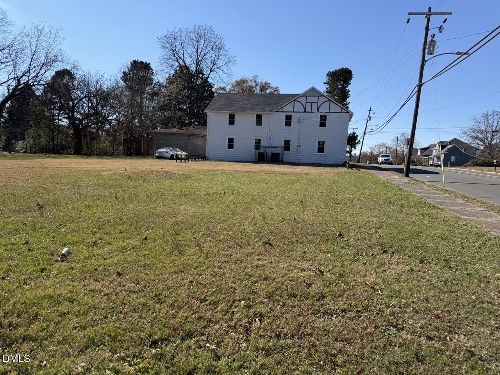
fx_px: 347
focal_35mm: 24
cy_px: 188
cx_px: 250
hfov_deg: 71.6
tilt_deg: -5.3
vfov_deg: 56.8
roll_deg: -2.4
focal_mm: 6.76
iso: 80
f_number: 1.78
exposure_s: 1/4167
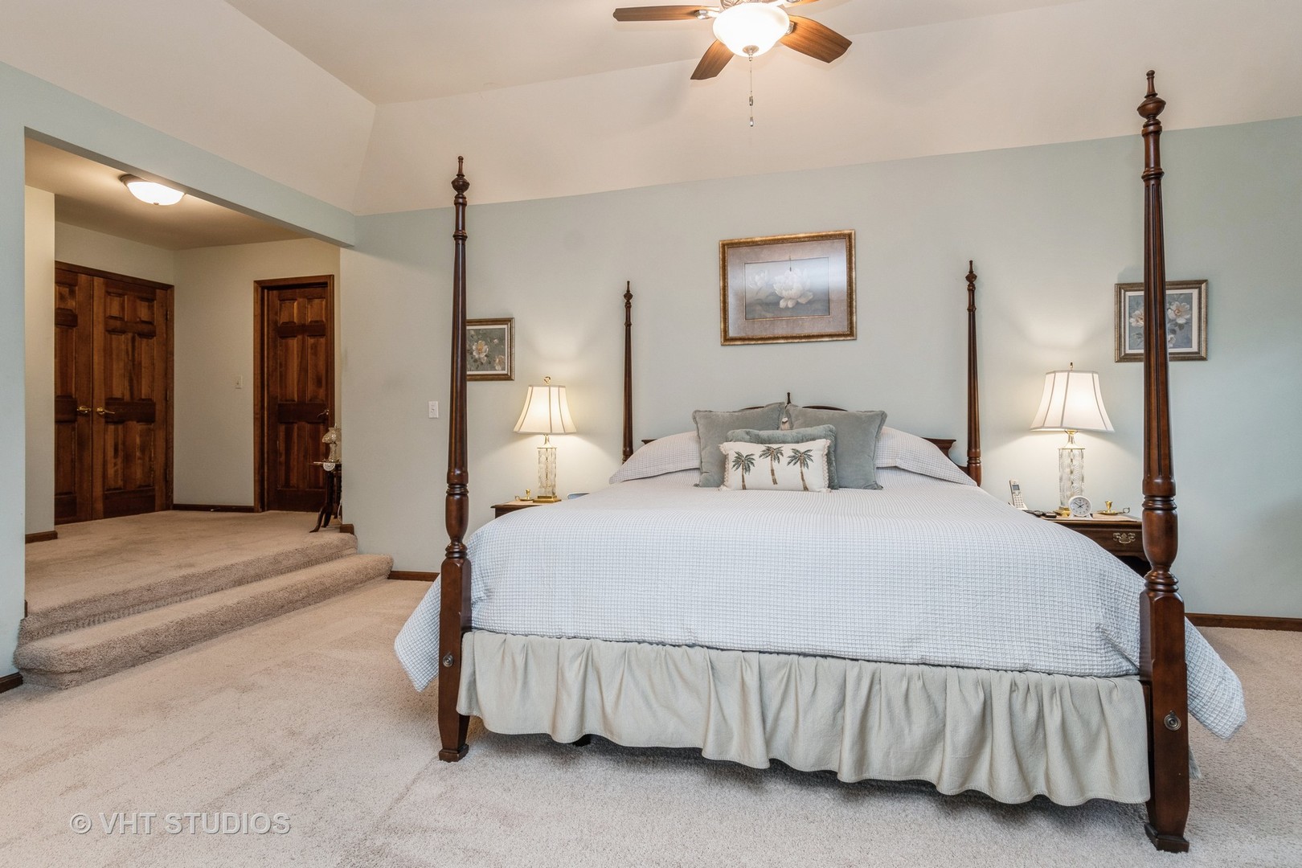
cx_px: 651
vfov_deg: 67.4
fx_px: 651
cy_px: 434
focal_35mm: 18
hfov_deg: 90.0
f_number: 8
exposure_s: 1/13
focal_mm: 12
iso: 250
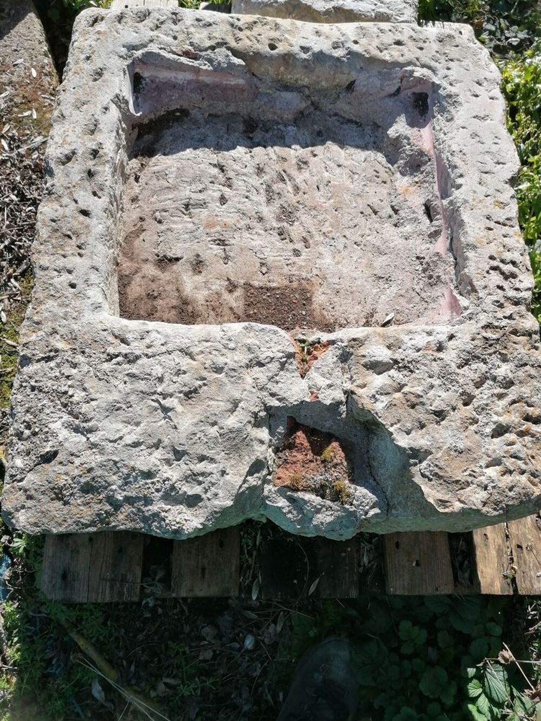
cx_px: 270
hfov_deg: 51.4
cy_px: 360
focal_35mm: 27
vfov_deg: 65.3
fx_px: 563
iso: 50
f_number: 1.8
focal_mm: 4.75
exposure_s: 1/1279
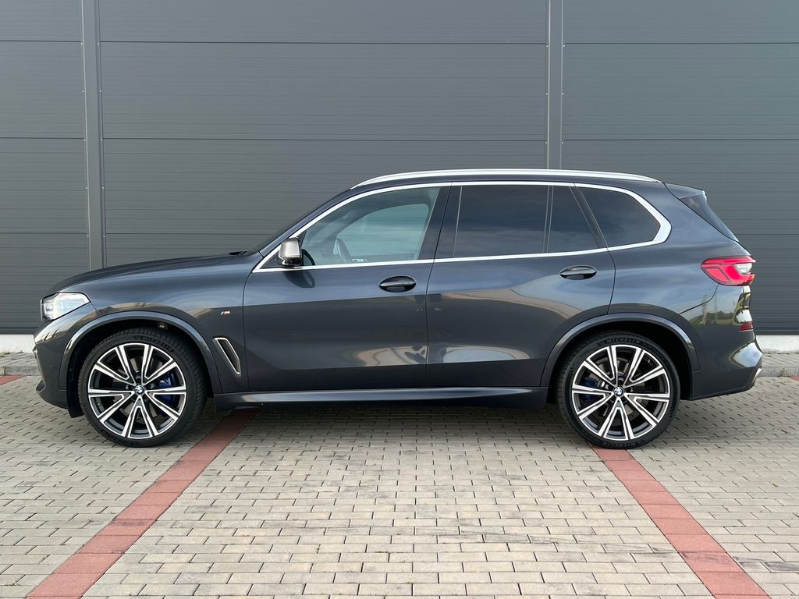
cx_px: 400
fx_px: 600
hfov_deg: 67.3
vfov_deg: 53.1
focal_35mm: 26
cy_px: 300
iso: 40
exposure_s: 1/121
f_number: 1.5
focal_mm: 5.7
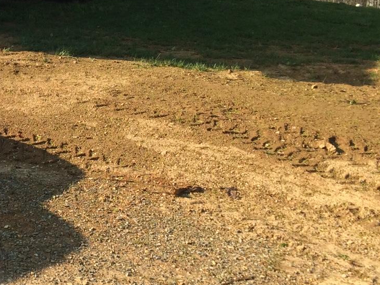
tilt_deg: -11.6
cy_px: 45
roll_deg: -1.1
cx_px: -95
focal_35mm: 81
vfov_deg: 18.0
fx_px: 889
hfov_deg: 22.0
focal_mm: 4.15
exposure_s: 1/1244
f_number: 2.2
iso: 32
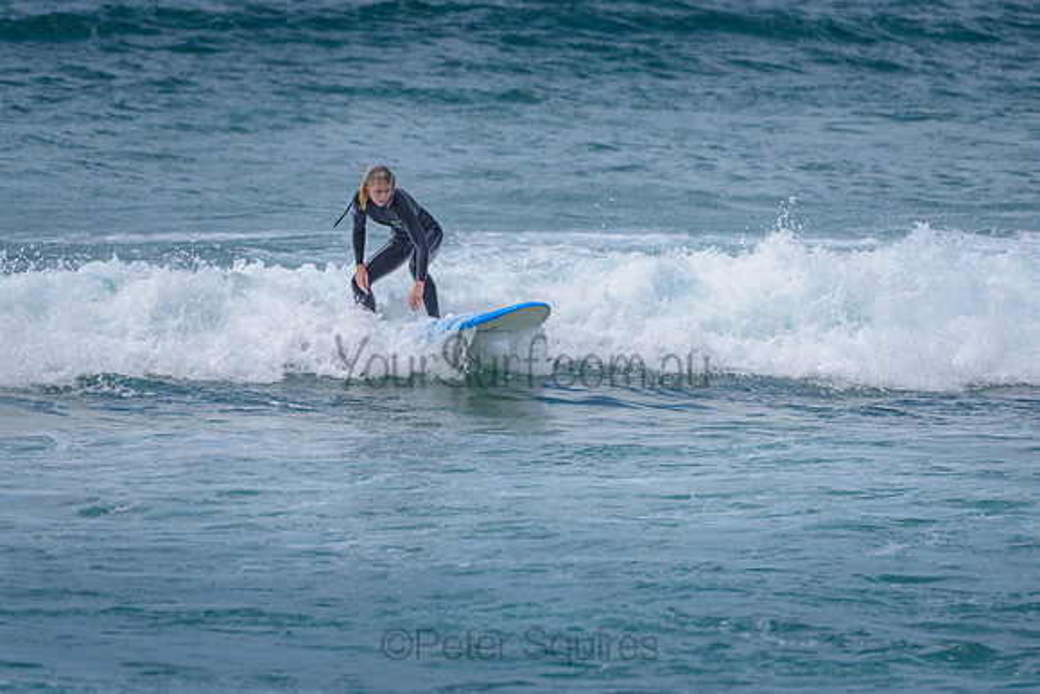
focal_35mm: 613
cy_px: 301
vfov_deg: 2.2
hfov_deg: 3.4
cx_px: 403
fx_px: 17710
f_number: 5.6
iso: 125
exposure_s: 1/1600
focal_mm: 500
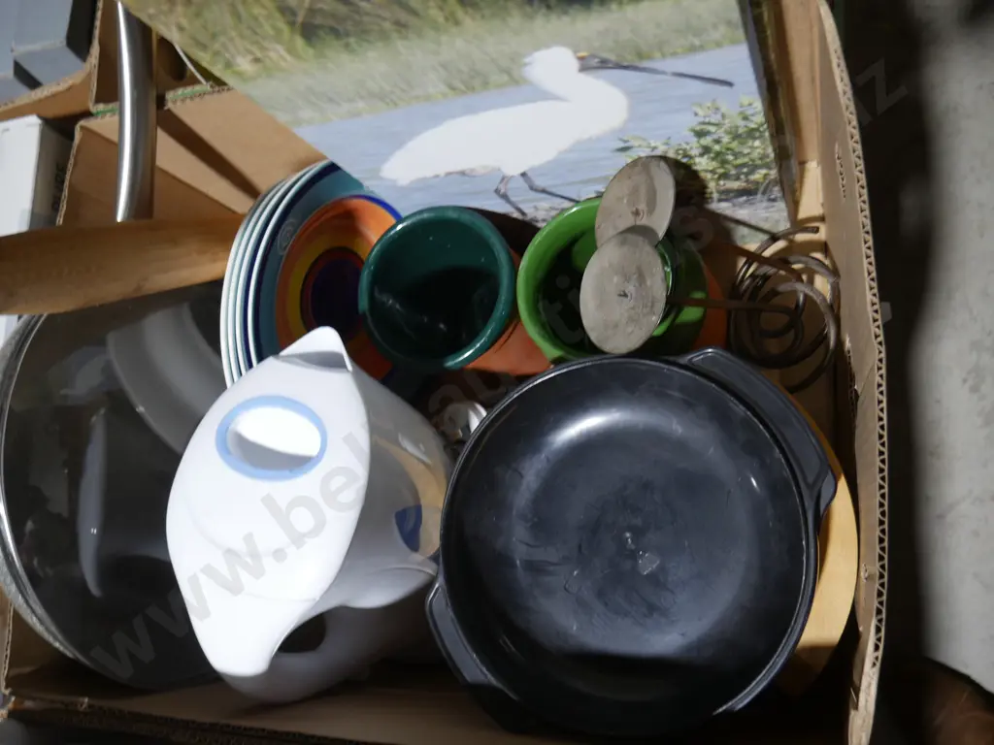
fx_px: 861
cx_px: 497
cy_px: 372
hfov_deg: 60.0
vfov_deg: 46.8
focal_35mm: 30
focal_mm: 15
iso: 250
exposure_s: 1/60
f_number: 3.6
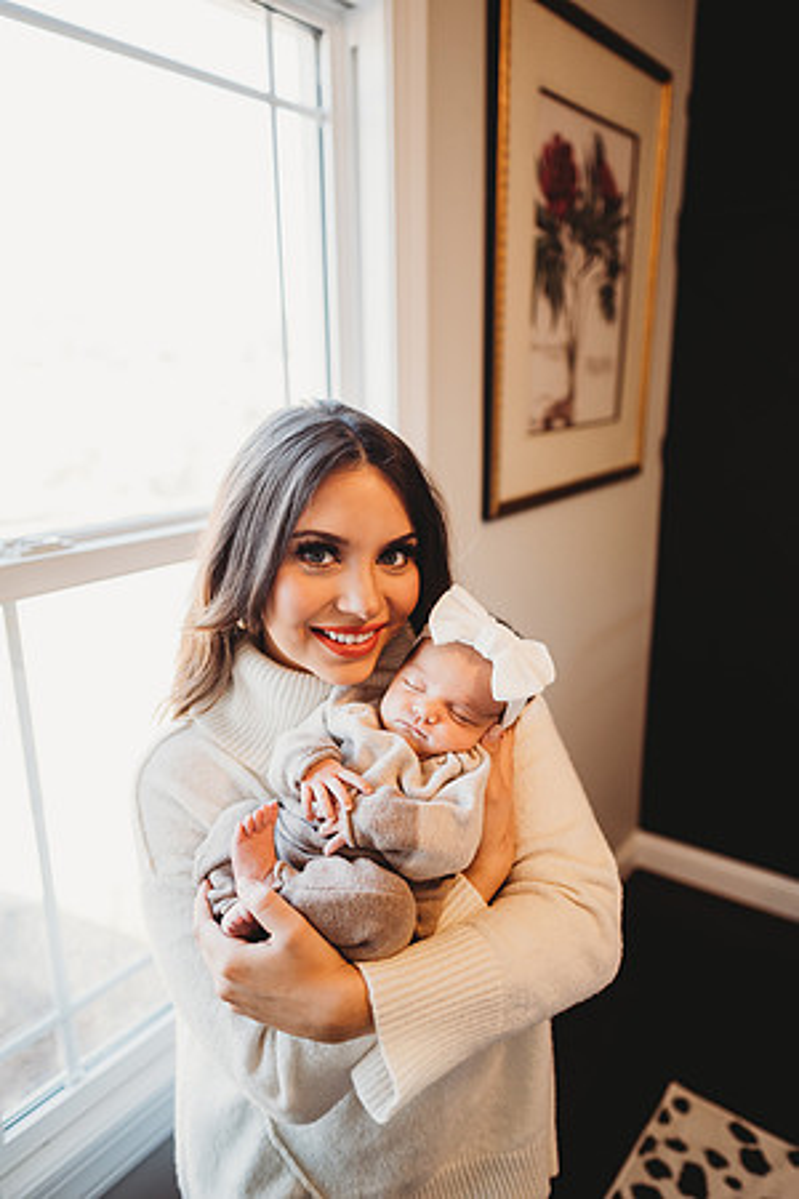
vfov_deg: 73.7
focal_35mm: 24
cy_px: 600
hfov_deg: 53.1
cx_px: 400
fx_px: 799
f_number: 2
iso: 320
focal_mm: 24
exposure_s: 1/200
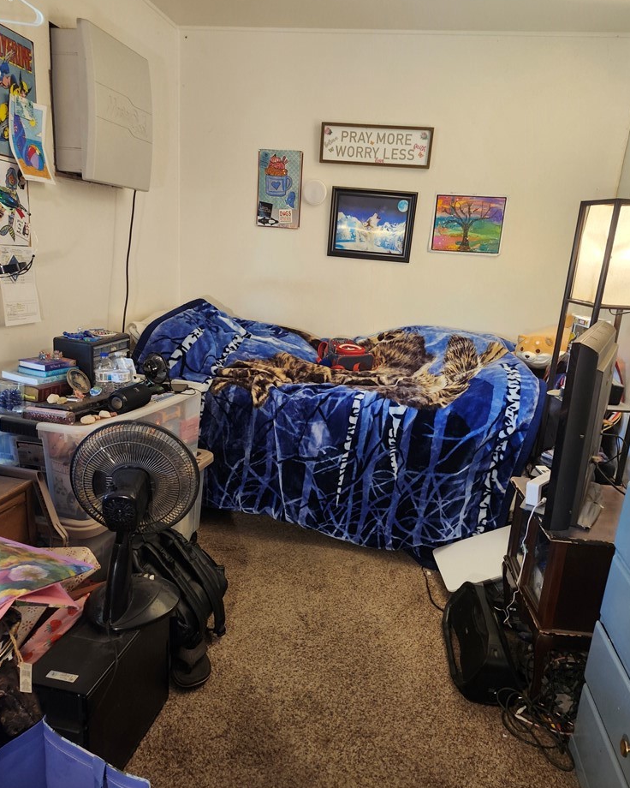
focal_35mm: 25
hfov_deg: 56.8
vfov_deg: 68.1
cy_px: 412
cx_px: 319
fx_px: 583
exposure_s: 1/60
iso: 640
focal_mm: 5.54
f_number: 1.8
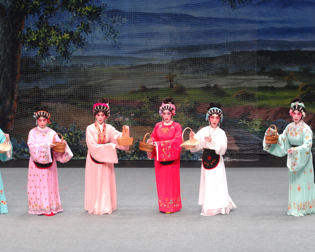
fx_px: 1454
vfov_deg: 9.9
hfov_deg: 12.4
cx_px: 138
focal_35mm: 156
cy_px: 126
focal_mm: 92
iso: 800
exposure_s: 1/200
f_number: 3.2
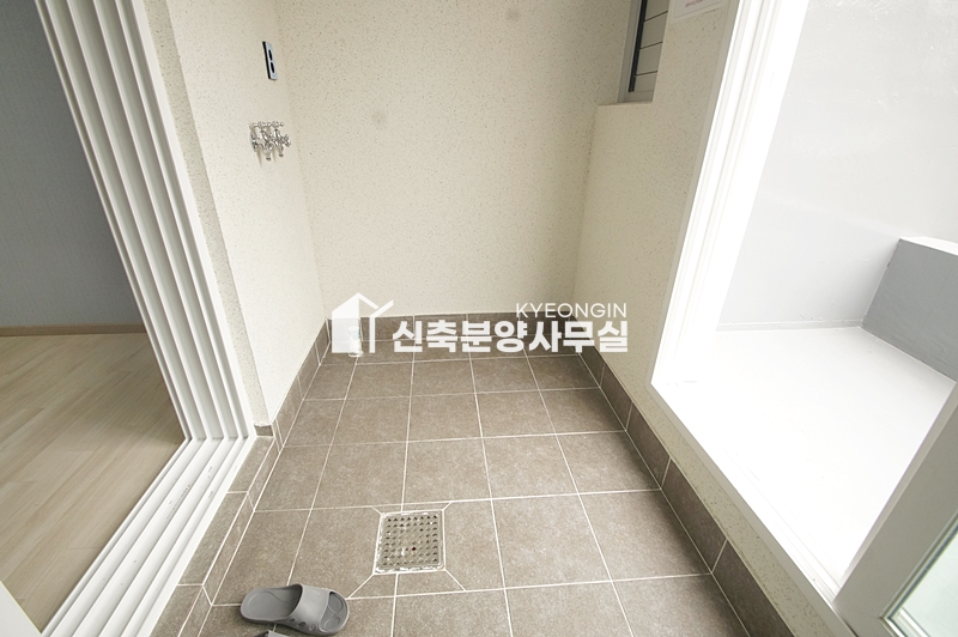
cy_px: 318
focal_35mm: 15
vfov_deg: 77.2
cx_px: 479
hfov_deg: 100.4
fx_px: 399
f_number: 9
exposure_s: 1/25
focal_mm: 10
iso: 800
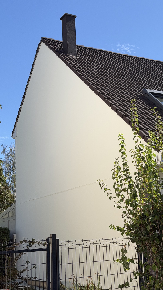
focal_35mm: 57
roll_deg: +2.3
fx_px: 438
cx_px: 108
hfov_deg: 21.0
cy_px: 148
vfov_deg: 36.6
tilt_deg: +11.6
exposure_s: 1/4587
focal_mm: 6.76
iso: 64
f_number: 1.78
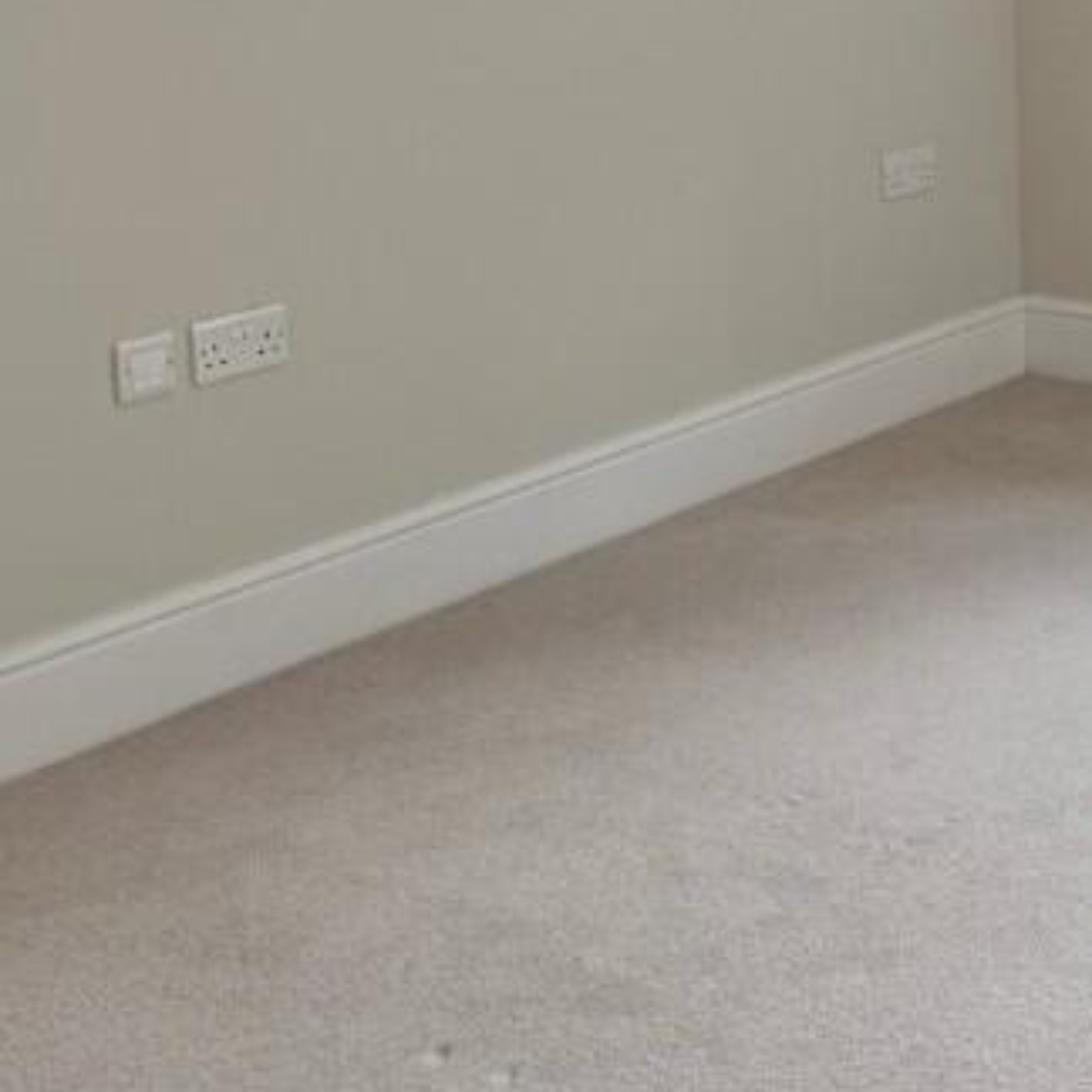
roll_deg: -0.5
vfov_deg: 24.7
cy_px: 40
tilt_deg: -7.5
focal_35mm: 67
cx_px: 1456
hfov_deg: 22.7
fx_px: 2391
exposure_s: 1/271
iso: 100
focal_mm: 6.76
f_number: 1.78
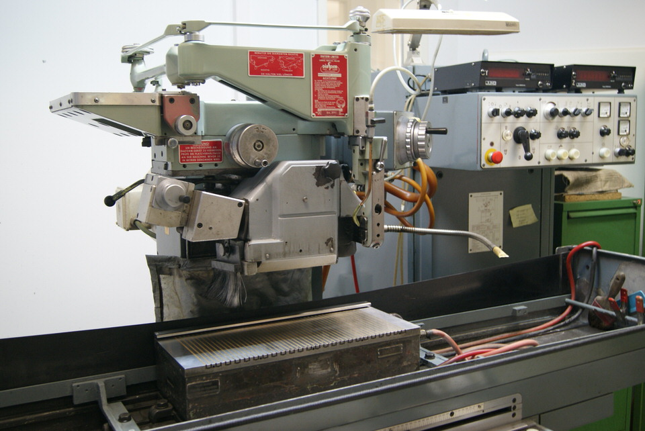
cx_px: 322
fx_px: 646
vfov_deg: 36.9
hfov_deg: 53.1
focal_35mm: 36
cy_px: 216
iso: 400
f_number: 4
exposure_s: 1/10
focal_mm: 24
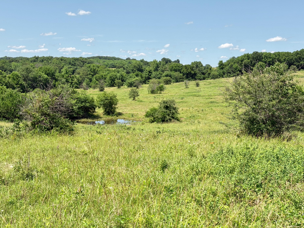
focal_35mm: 48
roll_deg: -1.7
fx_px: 422
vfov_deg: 30.3
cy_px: 114
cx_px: 152
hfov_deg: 39.7
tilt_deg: -6.9
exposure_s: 1/3704
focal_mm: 6.76
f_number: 1.78
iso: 64
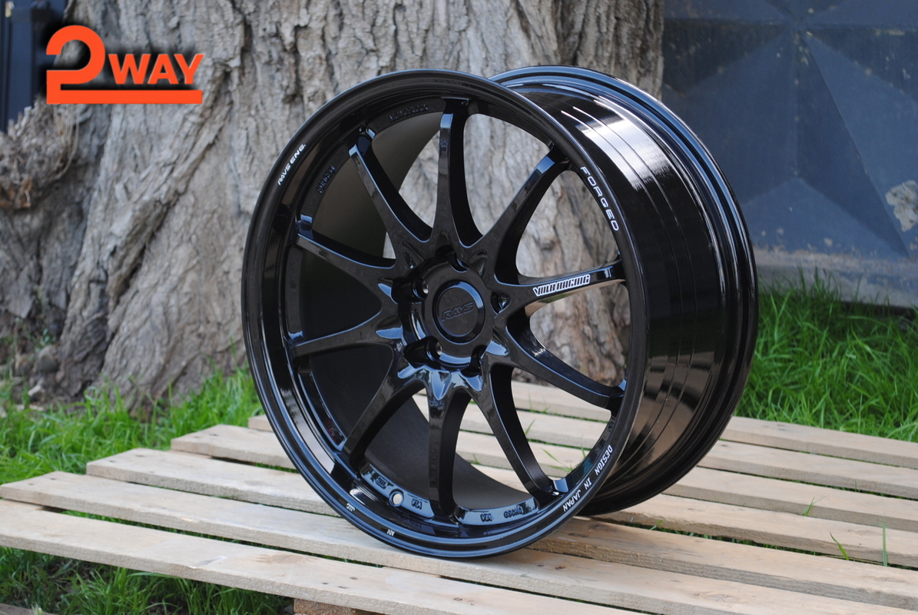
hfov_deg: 24.6
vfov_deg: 16.6
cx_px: 459
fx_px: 2106
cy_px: 308
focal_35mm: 82
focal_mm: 55
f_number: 5.6
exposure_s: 1/80
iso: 200
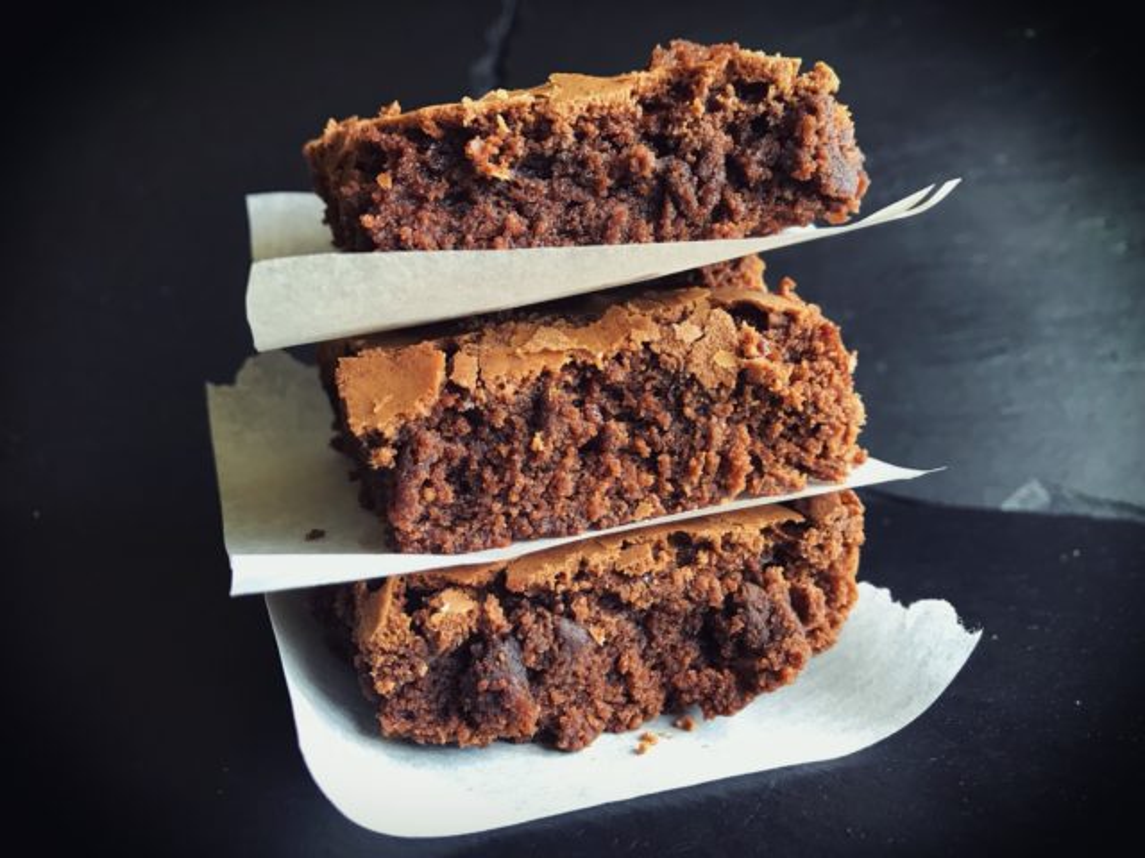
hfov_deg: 63.4
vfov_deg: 49.7
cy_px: 429
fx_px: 926
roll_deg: -3.0
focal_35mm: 28
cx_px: 572
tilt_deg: -12.9
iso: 40
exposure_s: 1/20
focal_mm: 3.99
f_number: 1.8
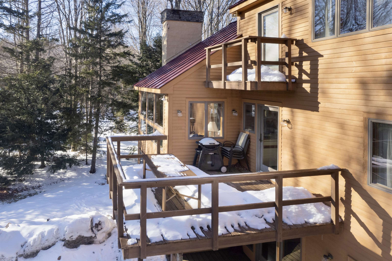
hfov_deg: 78.6
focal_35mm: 22
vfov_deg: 57.2
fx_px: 239
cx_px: 196
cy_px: 130
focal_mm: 8.38
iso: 110
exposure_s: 1/60
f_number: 2.8
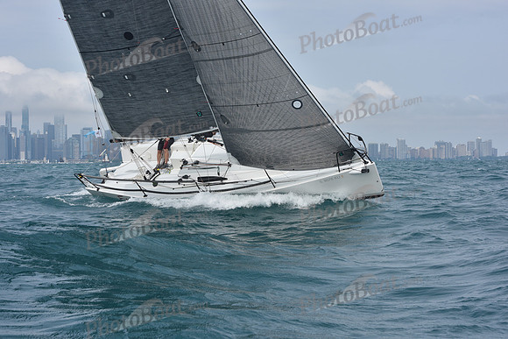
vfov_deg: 19.5
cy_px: 170
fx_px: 988
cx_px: 254
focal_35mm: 70
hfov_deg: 28.8
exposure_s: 1/800
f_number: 10
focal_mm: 70
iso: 250
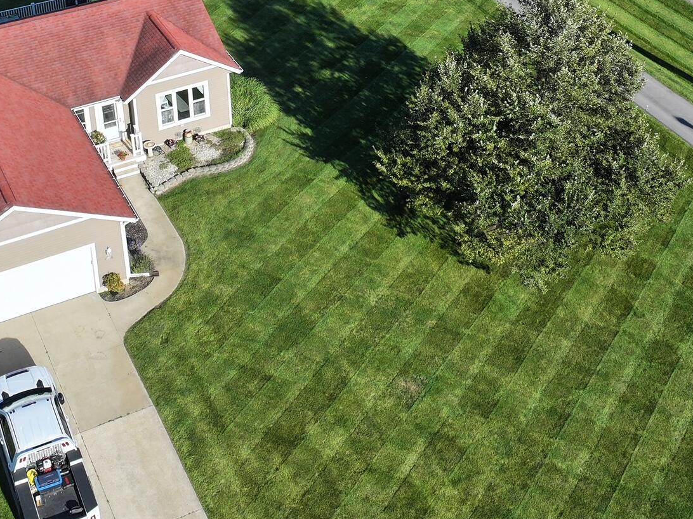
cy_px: 36
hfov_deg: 33.2
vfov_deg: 24.4
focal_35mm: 58
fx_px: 1161
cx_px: 314
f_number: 2.8
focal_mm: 12.29
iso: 190
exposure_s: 1/2000
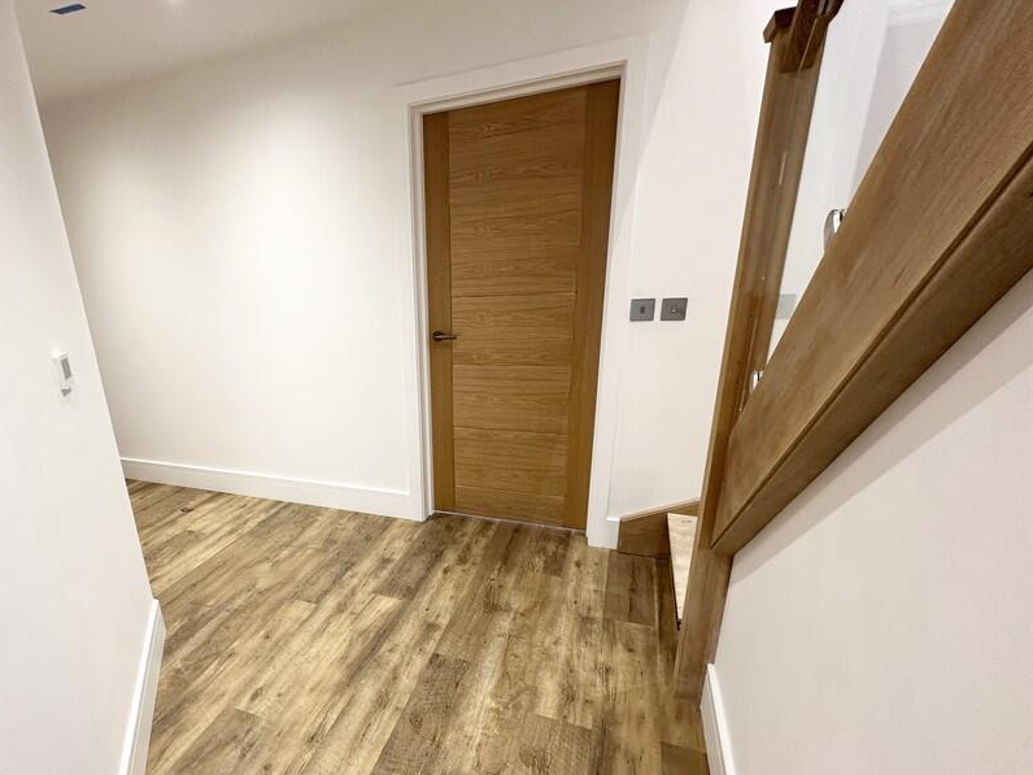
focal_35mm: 18
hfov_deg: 85.8
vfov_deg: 71.0
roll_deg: +4.0
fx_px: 537
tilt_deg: -19.0
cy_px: 454
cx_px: 380
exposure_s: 1/50
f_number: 2.2
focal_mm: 2.22
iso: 160
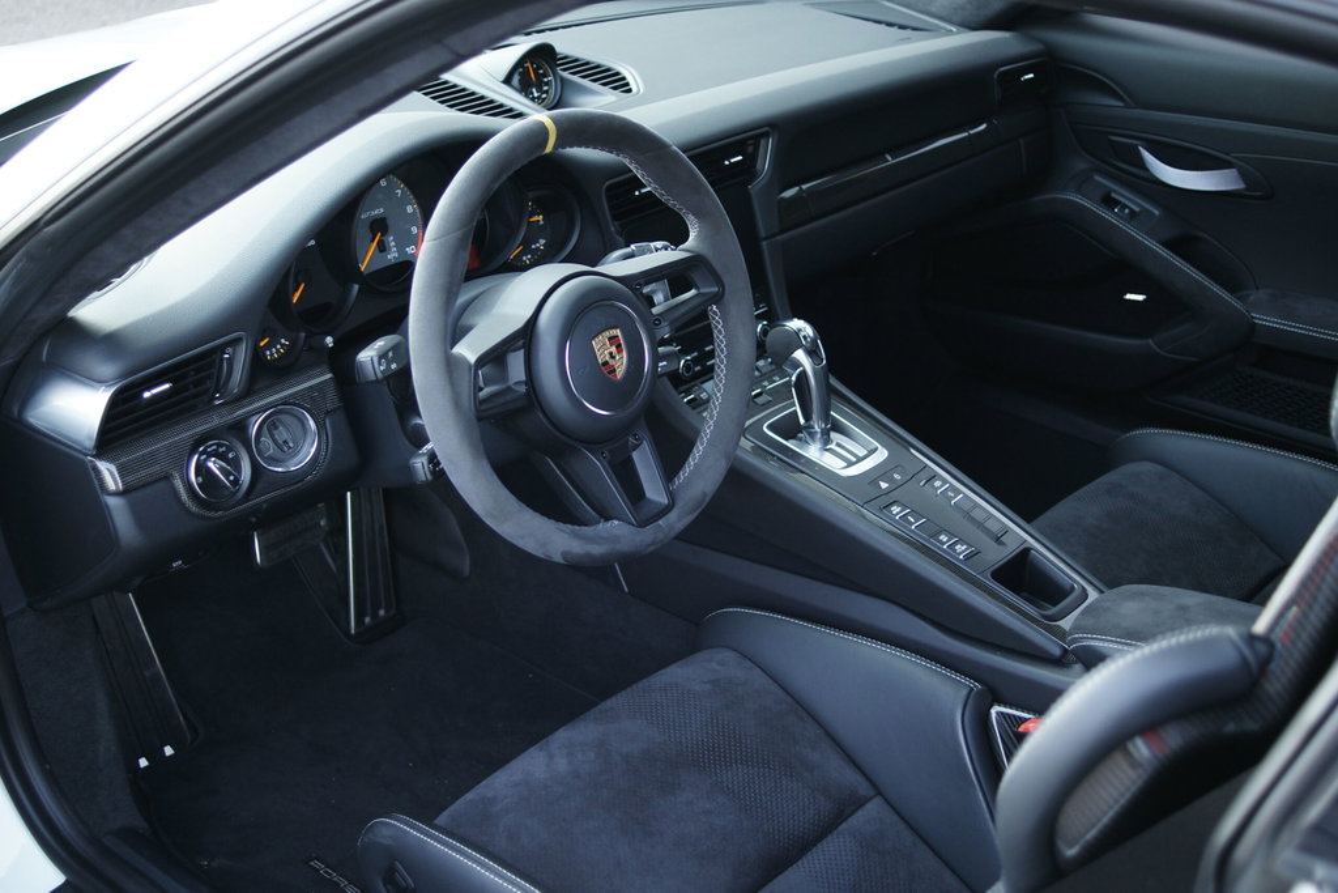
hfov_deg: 43.6
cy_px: 446
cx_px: 669
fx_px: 1673
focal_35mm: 45
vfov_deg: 29.9
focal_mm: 30
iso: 200
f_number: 2.8
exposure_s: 1/60
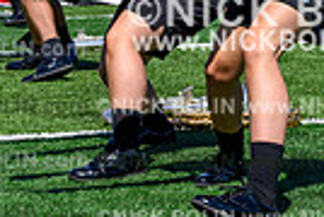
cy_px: -61
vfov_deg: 8.3
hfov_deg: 12.4
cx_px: 280
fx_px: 1479
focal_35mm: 164
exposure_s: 1/640
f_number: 8
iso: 160
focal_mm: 38
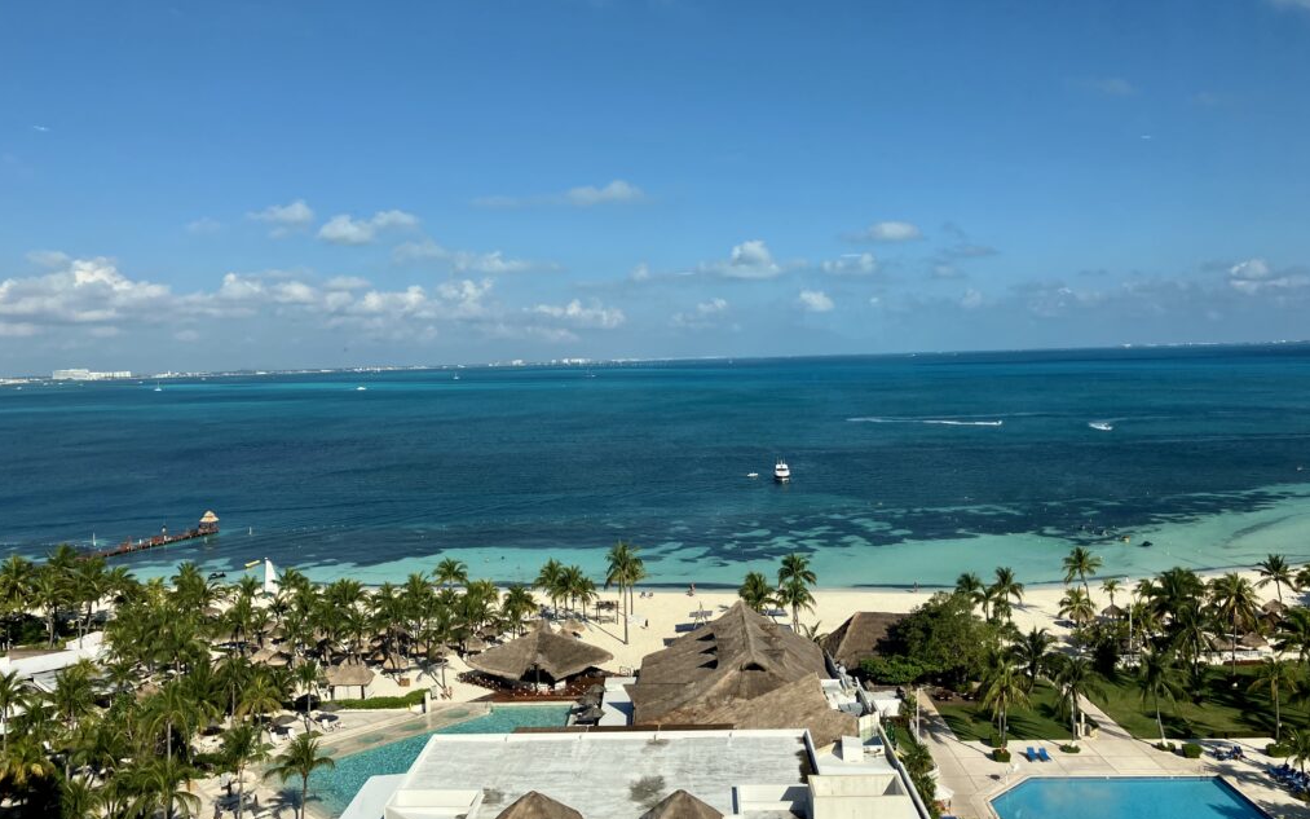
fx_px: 1071
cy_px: 391
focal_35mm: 30
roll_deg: +1.2
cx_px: 654
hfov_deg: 62.9
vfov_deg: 41.8
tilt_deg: -2.0
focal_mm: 3.99
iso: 32
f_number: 1.8
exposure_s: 1/3247
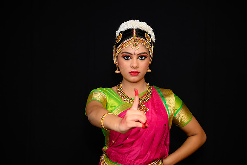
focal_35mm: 70
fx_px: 480
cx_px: 124
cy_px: 82
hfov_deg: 28.8
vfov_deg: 19.5
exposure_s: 1/125
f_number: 5
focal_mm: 70
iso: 800
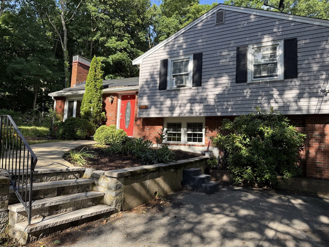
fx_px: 238
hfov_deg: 69.4
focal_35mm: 25
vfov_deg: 54.9
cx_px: 165
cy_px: 119
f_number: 1.78
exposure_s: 1/1060
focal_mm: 6.76
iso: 100
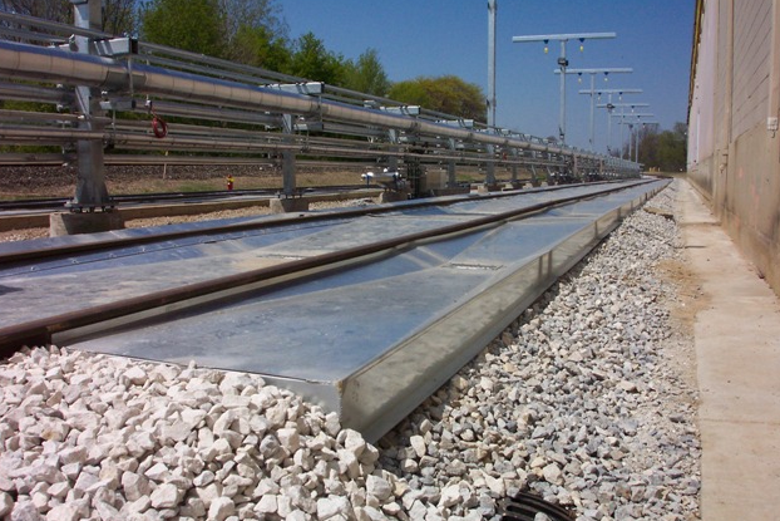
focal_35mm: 36
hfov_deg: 53.1
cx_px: 382
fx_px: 780
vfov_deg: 36.9
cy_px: 262
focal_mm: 7.5
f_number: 9.5
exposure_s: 1/500
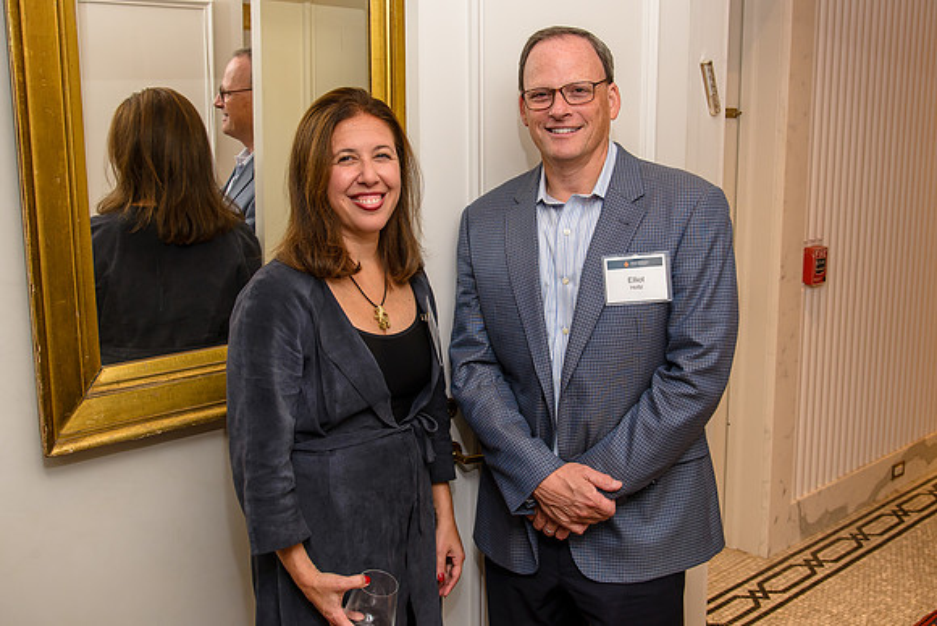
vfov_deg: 36.5
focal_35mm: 36
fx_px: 946
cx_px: 491
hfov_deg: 52.7
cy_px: 282
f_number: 5.6
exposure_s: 1/125
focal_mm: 32
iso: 800
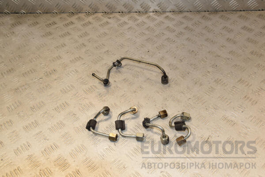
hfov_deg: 51.3
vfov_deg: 35.5
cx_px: 132
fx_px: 276
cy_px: 88
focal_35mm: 38
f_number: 9
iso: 800
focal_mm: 25
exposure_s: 1/200
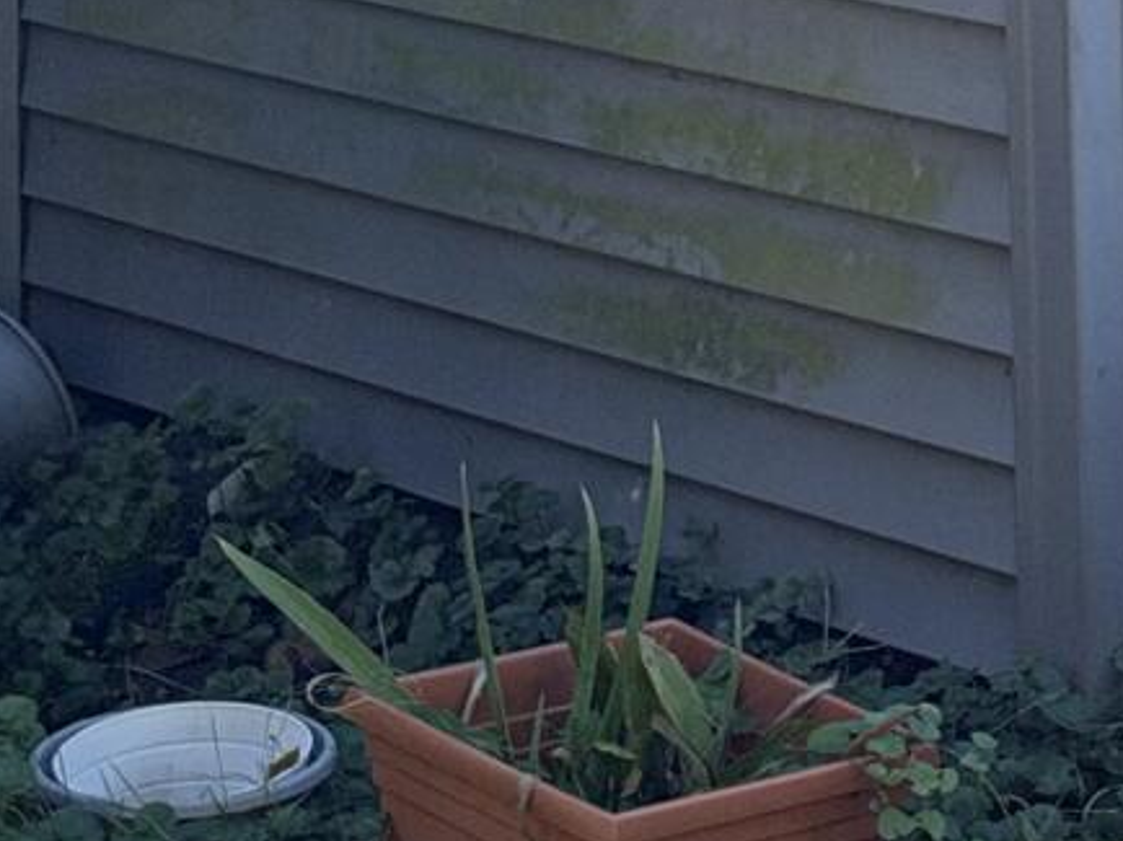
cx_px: 1335
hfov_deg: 11.7
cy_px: -831
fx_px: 5382
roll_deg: +0.3
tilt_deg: -1.6
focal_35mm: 166
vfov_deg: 8.5
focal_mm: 6.93
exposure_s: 1/1456
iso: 80
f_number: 1.8
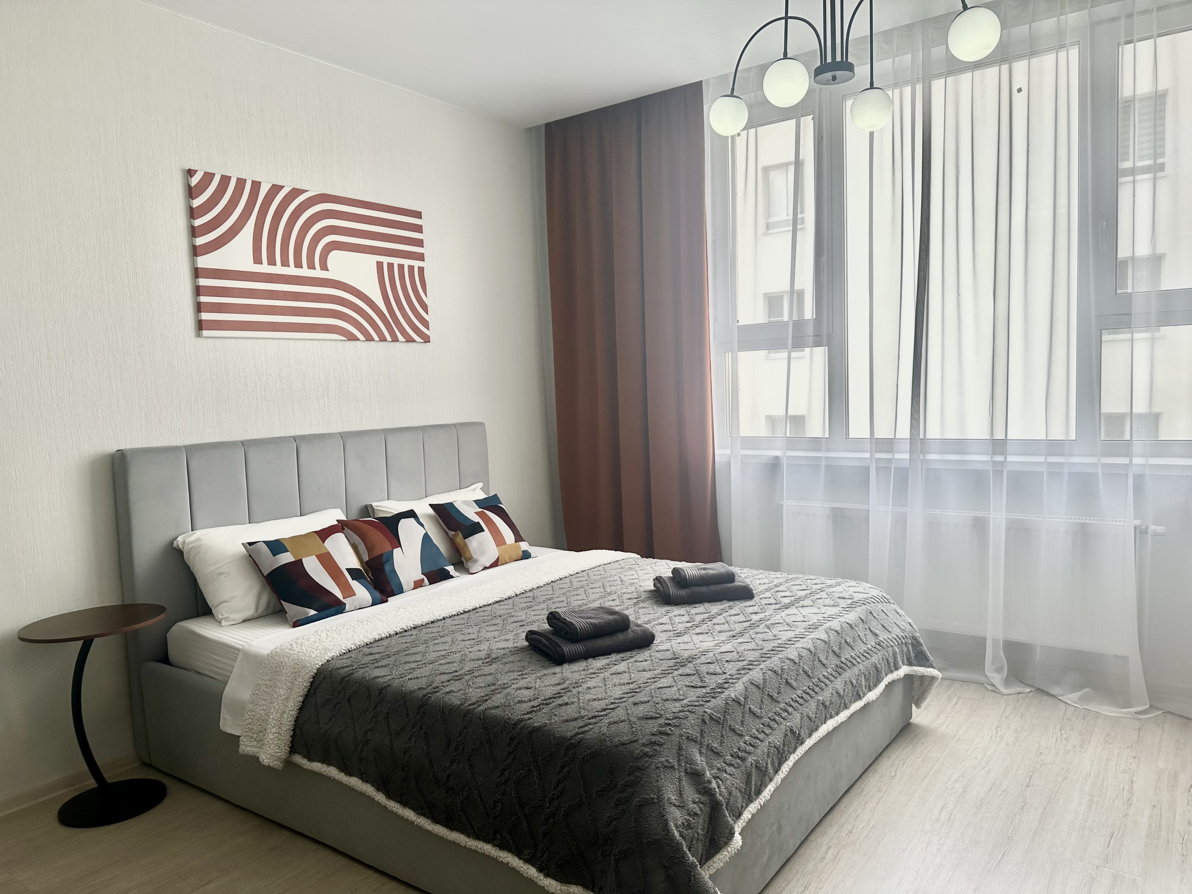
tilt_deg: -4.7
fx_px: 826
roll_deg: +1.9
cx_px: 596
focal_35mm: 24
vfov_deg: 56.8
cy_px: 447
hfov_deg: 71.6
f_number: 1.78
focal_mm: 6.86
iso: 80
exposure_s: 1/349
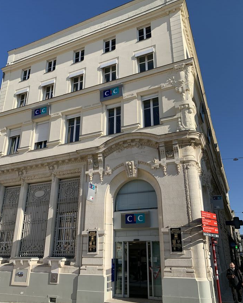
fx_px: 252
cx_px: 118
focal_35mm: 28
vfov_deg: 62.2
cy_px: 162
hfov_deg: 51.5
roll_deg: -0.4
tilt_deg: +21.6
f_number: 1.8
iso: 25
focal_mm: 4.25
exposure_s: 1/2309
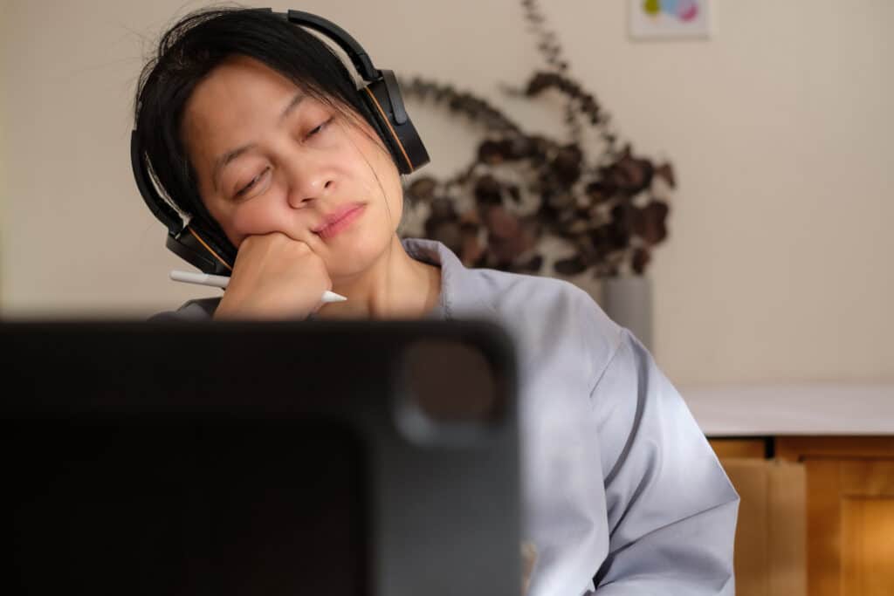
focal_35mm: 53
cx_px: 447
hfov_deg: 37.5
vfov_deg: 25.5
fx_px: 1316
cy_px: 298
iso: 400
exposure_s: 1/50
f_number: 2.2
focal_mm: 35
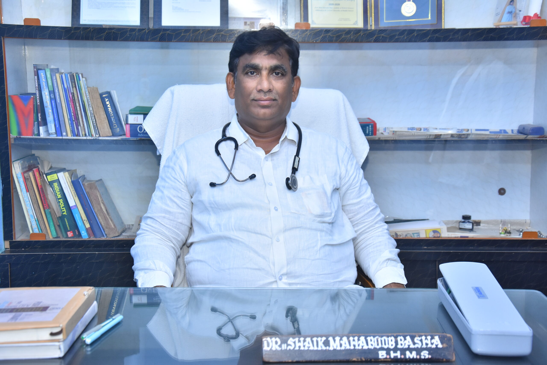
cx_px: 274
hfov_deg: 37.8
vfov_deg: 25.8
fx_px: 798
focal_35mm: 52
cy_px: 182
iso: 800
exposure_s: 1/125
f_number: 5
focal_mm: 35
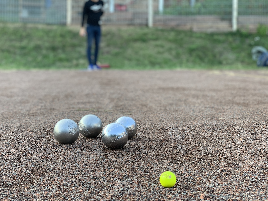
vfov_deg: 22.6
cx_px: 109
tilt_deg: -3.4
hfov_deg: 29.8
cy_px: 94
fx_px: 503
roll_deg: -1.9
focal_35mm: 65
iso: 40
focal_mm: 6
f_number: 2.4
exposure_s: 1/122
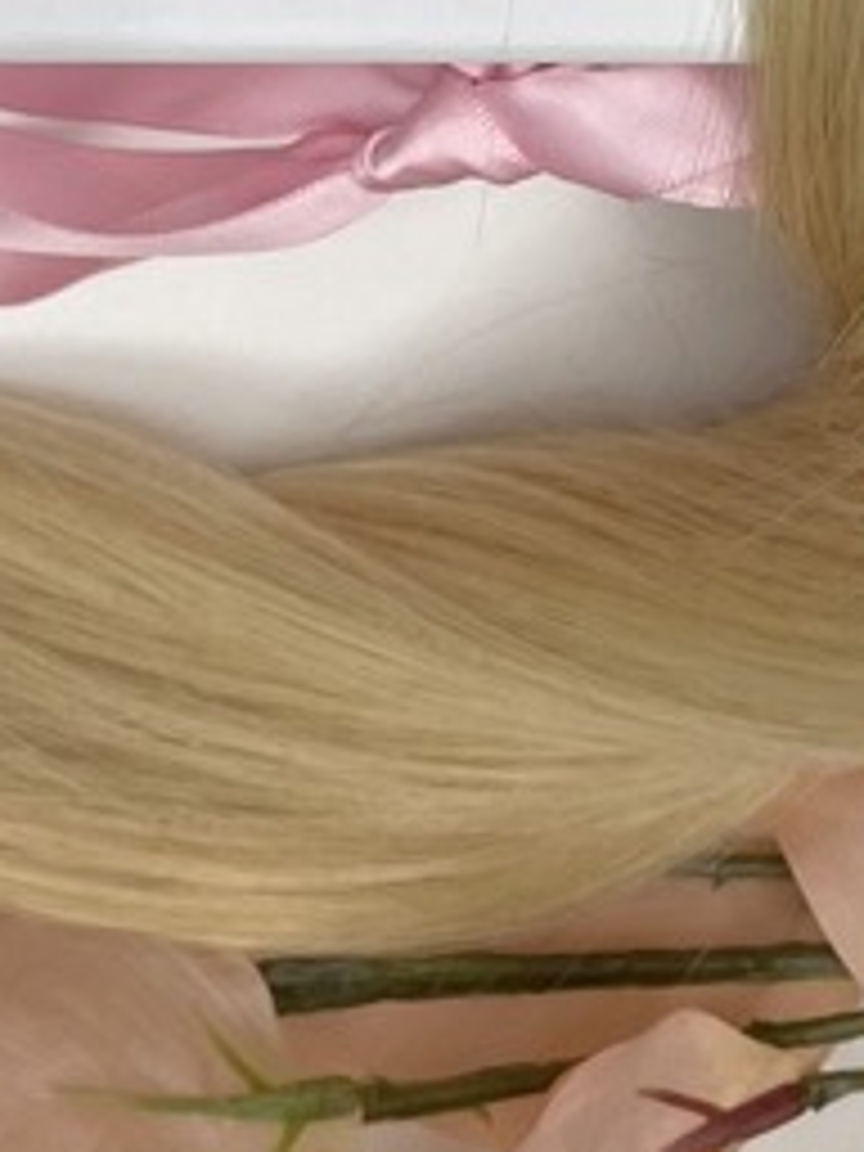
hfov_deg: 11.4
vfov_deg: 14.2
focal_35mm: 130
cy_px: -580
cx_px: 495
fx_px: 4326
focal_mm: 4.2
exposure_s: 1/280
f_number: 1.6
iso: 32
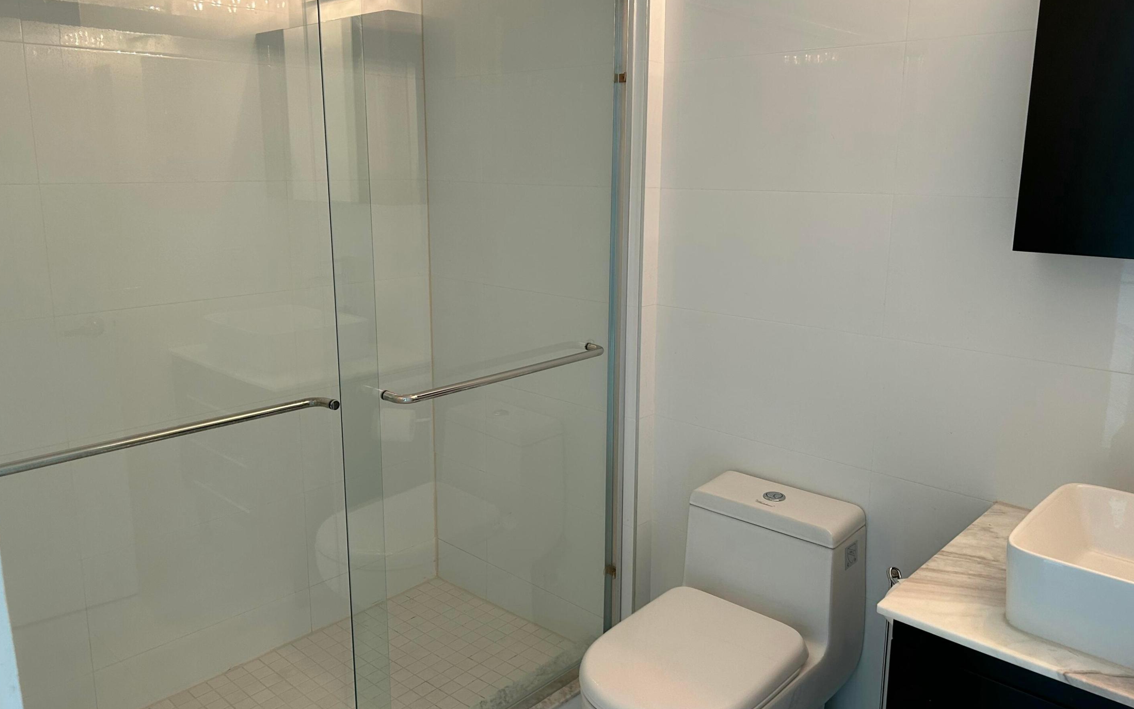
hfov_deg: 66.5
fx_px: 865
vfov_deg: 44.5
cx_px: 570
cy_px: 326
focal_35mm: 28
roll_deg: -0.6
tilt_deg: -11.0
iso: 100
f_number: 1.5
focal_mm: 5.7
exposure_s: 1/120
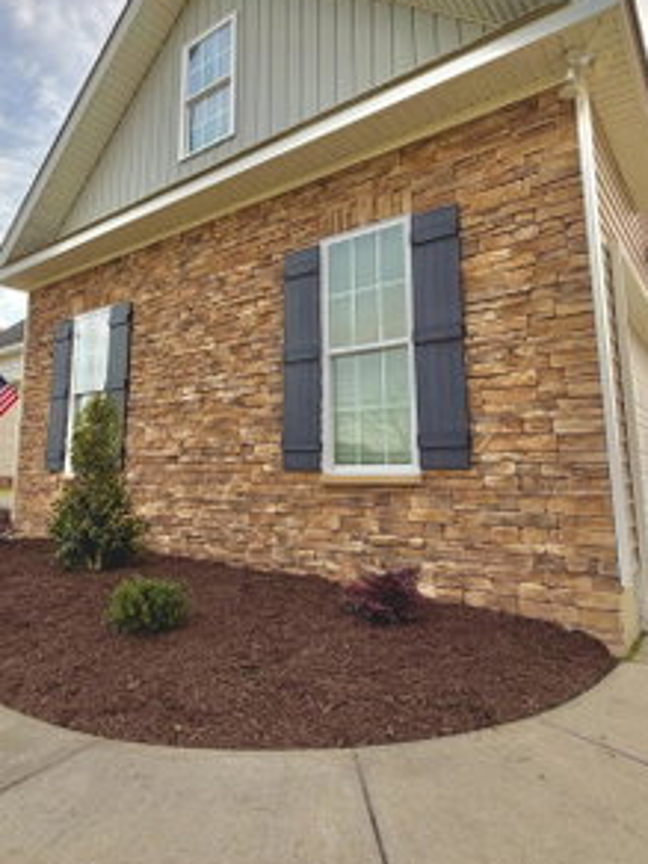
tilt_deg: +9.2
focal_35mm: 23
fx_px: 574
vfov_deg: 73.7
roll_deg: -0.2
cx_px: 296
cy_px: 385
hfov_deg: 58.8
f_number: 2.2
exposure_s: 1/242
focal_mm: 2.22
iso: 40
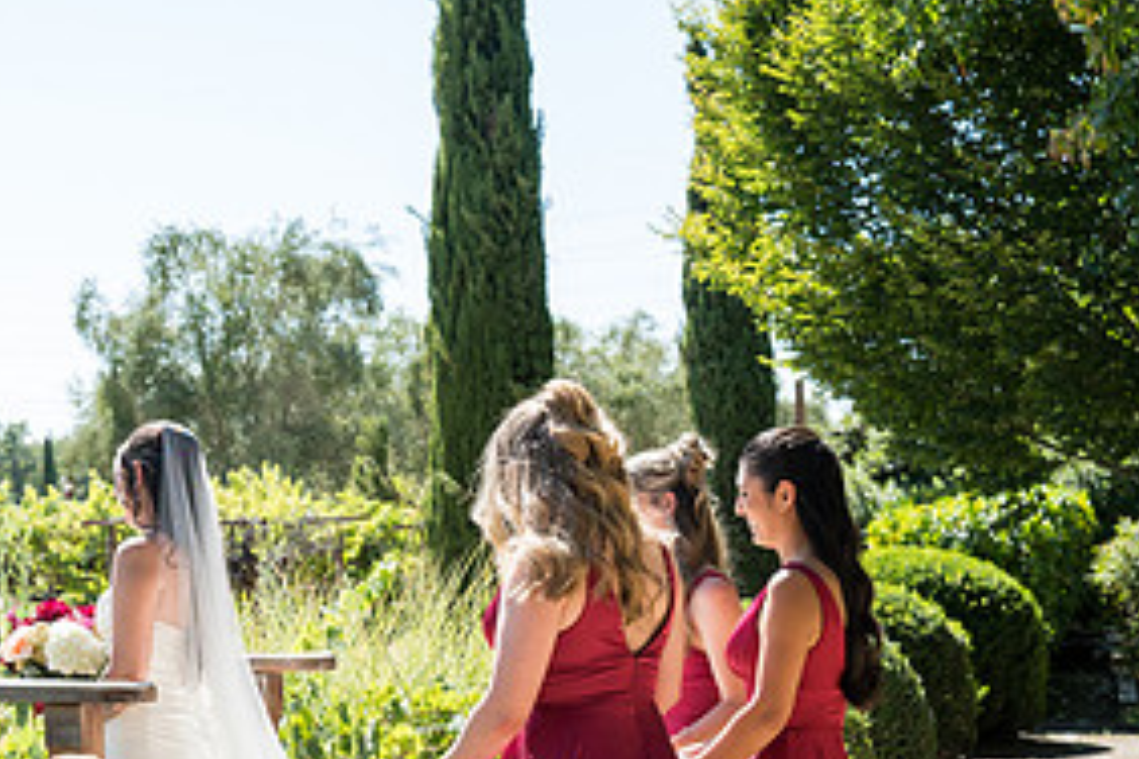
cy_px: 434
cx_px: 105
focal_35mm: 72
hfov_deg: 27.1
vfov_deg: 18.9
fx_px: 2278
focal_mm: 35
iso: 125
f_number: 4
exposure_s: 1/500
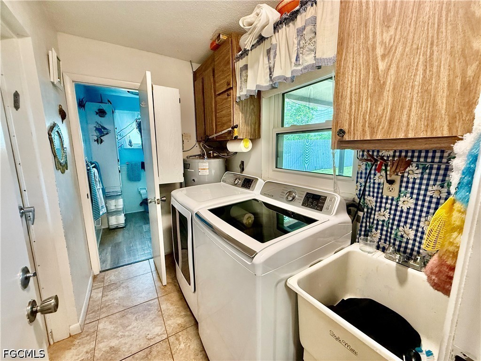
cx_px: 240
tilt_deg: -9.2
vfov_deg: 85.7
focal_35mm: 14
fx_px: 195
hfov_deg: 102.1
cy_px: 180
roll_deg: -0.1
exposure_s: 1/120
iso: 400
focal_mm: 2.22
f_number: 2.2
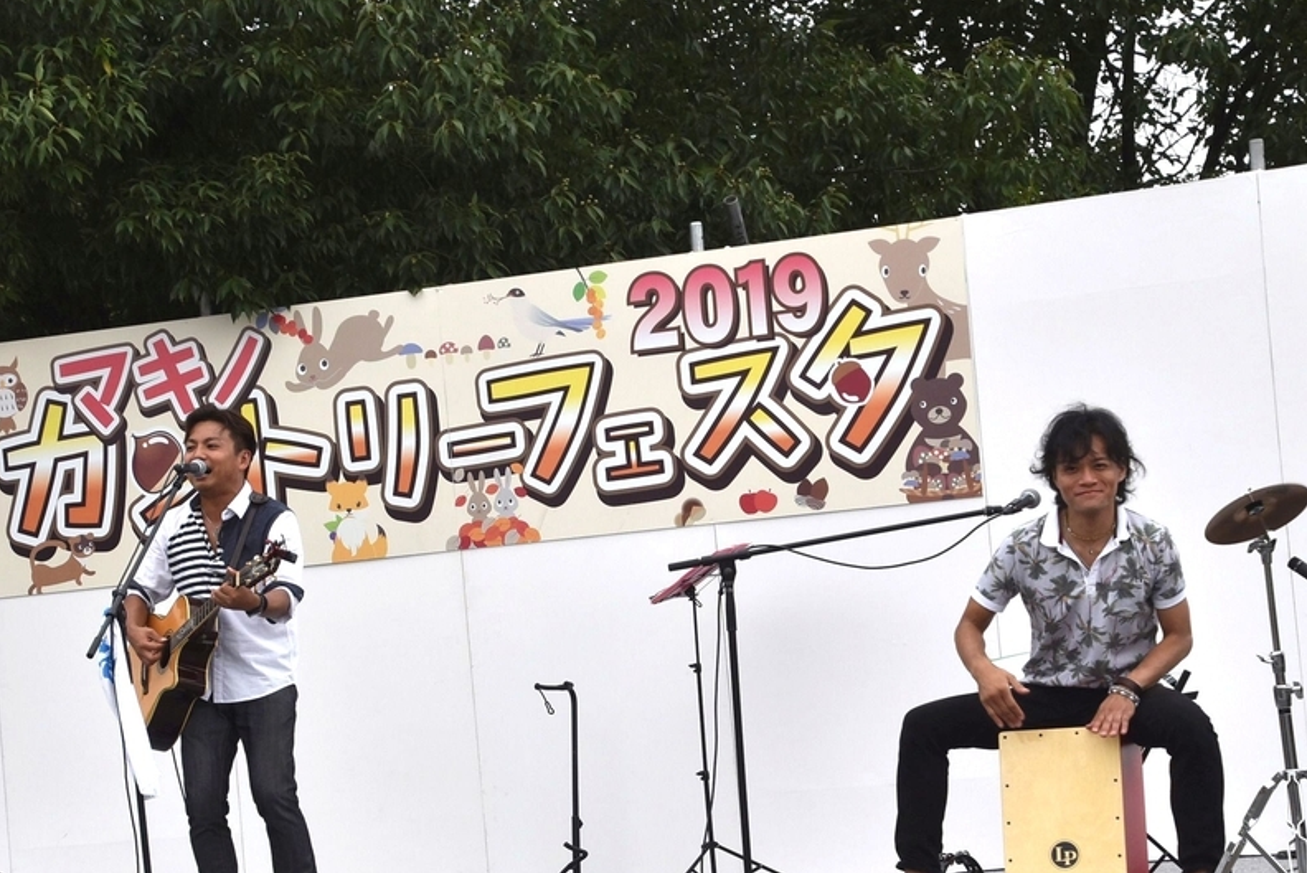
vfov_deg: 13.7
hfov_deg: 20.3
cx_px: 393
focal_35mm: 100
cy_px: 512
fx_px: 3632
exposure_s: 1/250
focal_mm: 44
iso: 250
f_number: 8
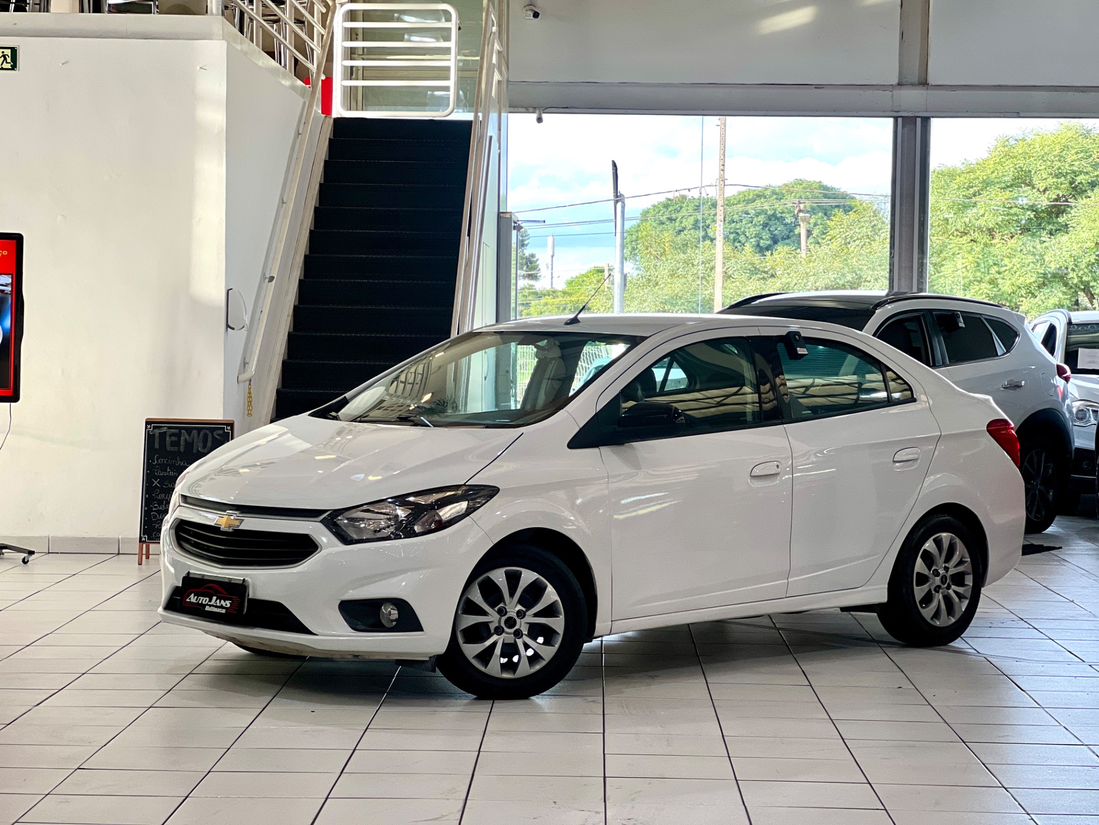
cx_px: 550
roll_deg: -1.0
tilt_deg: -1.6
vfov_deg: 19.1
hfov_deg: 25.3
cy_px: 412
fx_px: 2445
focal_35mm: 77
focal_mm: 9
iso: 125
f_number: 2.8
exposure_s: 1/120
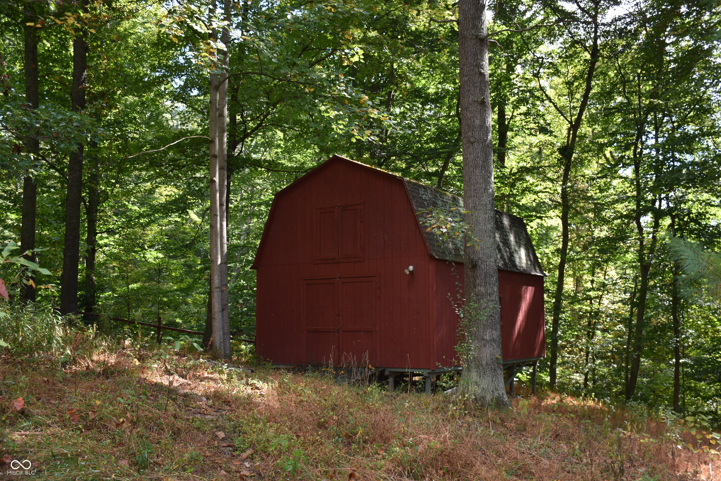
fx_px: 721
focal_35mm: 36
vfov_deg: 36.9
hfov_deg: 53.1
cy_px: 240
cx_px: 360
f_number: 3.8
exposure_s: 1/160
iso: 200
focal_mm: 24
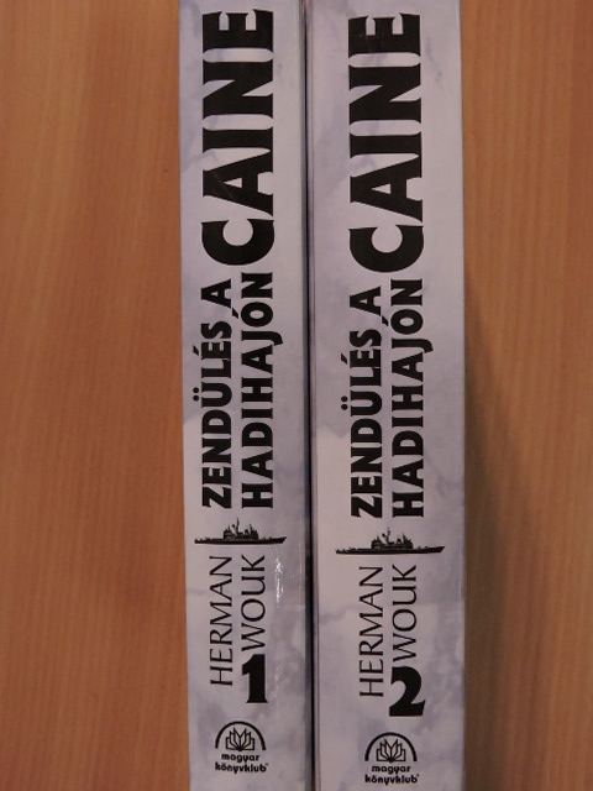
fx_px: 1028
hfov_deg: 32.2
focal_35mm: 45
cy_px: 396
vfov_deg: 42.1
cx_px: 296
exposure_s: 1/125
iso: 720
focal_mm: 8.1
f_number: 4
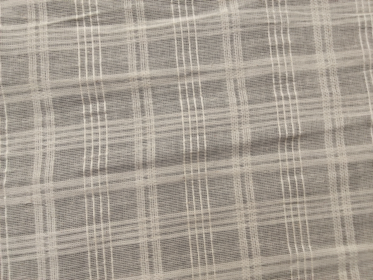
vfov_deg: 53.1
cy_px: 140
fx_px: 280
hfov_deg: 67.3
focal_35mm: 26
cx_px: 186
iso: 100
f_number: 2
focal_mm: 2.78
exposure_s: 1/100
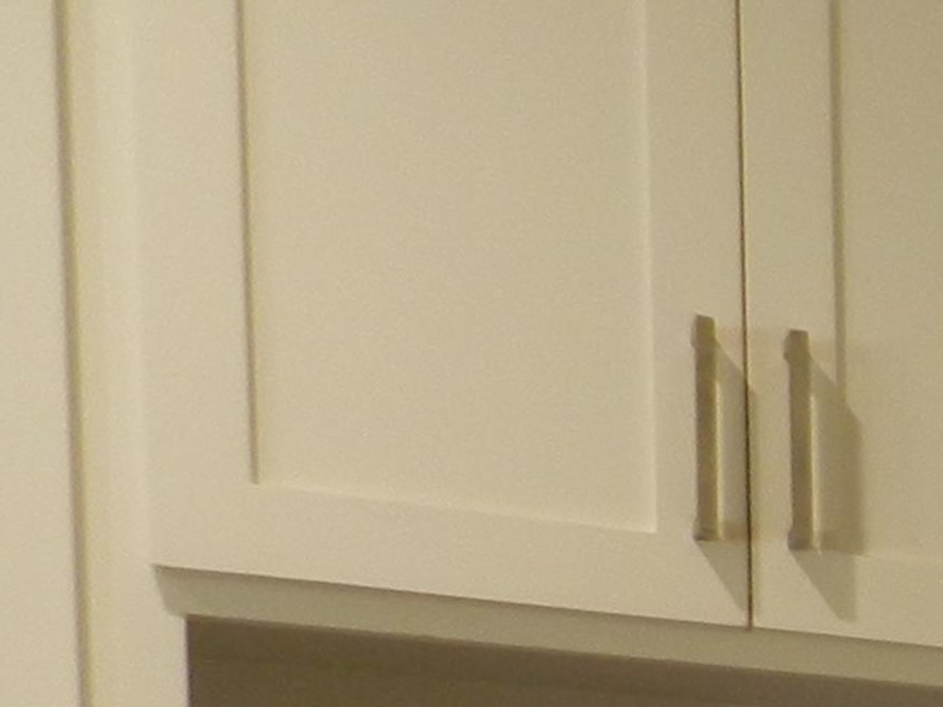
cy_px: 1422
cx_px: 1978
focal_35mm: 106
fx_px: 2887
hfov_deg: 14.7
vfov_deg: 12.3
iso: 160
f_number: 3.4
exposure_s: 1/30
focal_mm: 4
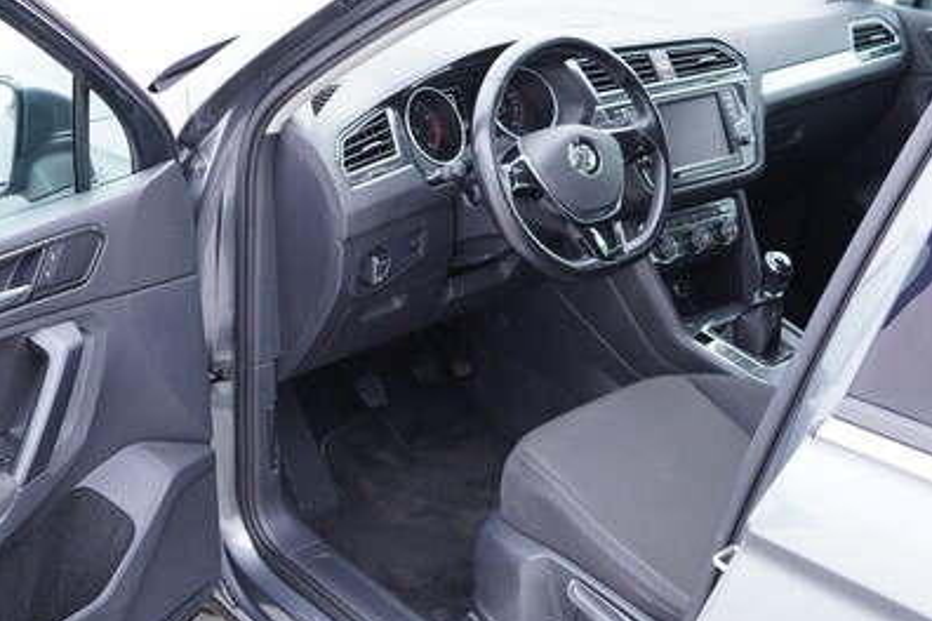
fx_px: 1294
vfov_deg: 27.0
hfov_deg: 39.6
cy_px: 312
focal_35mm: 50
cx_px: 417
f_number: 2.8
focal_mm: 24
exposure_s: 1/40
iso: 400
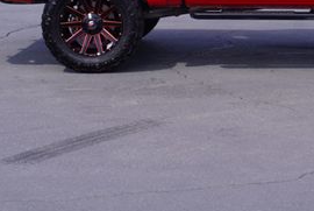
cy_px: -16
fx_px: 1024
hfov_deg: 17.2
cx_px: 278
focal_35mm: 117
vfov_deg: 11.6
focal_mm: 33
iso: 100
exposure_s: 1/100
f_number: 9
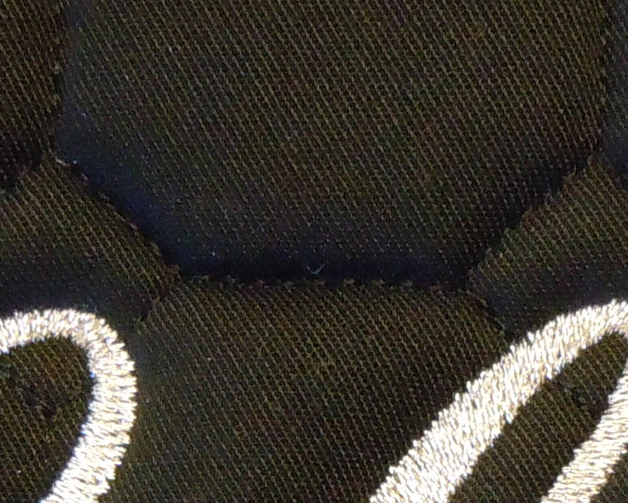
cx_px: 260
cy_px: 752
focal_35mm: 125
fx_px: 2324
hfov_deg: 15.4
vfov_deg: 11.8
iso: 800
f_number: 3.5
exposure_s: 1/50
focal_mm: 5.4
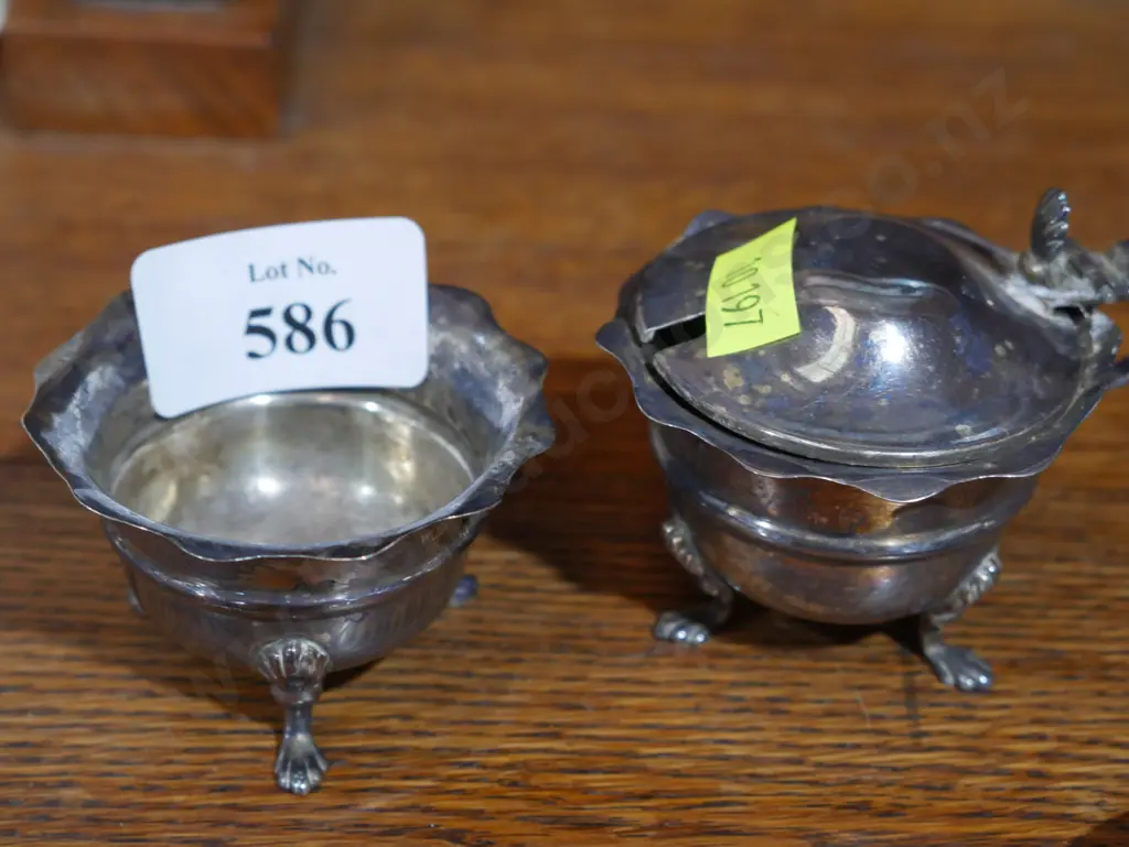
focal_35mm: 68
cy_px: 424
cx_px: 564
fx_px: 2219
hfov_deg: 28.5
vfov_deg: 21.6
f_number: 5.4
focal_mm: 34
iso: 1250
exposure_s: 1/80
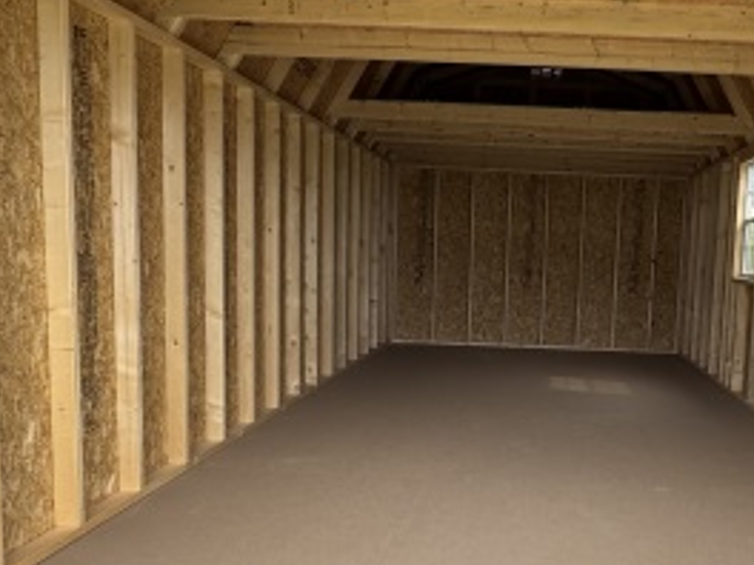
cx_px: 548
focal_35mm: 34
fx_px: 741
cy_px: 331
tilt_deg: -5.7
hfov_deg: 52.0
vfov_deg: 41.7
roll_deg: -0.1
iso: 40
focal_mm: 2.22
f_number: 2.2
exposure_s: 1/107
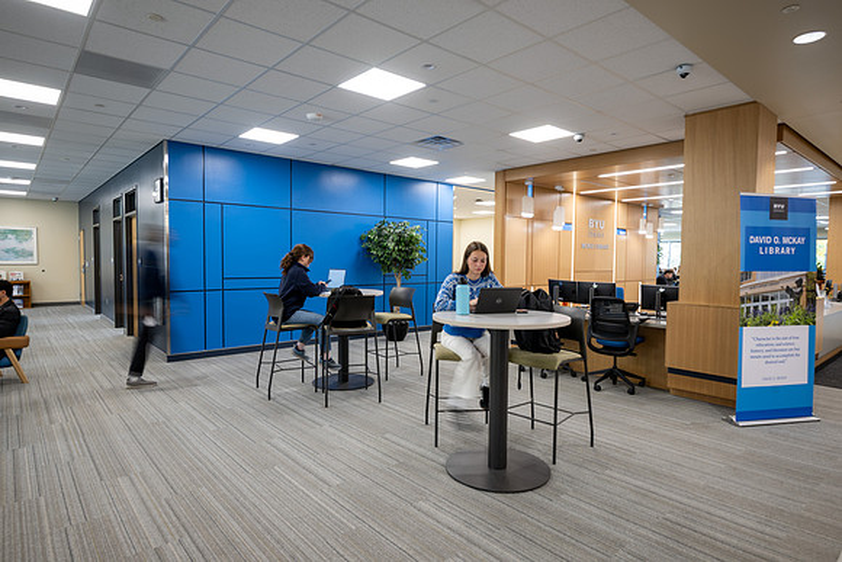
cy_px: 281
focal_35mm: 20
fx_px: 468
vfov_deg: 62.0
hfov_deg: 84.0
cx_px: 421
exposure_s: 1/3
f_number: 7.1
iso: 100
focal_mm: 20
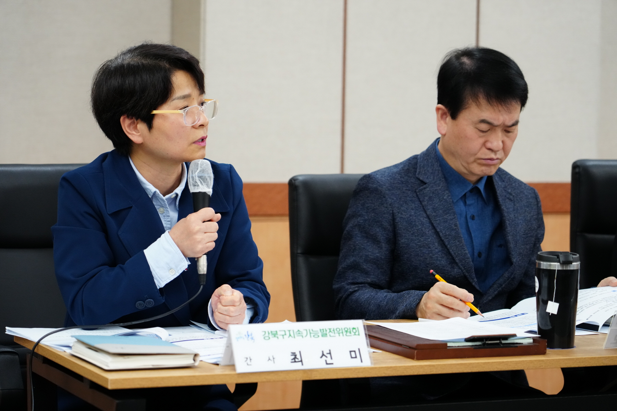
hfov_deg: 19.5
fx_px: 1799
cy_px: 206
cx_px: 308
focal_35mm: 105
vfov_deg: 13.0
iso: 3200
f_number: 4
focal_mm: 105
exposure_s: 1/200
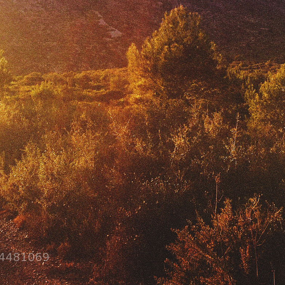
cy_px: 65
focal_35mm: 53
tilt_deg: +3.4
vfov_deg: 31.5
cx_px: 151
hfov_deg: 32.2
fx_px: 494
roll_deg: -3.7
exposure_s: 1/1412
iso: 32
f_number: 2.2
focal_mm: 4.15
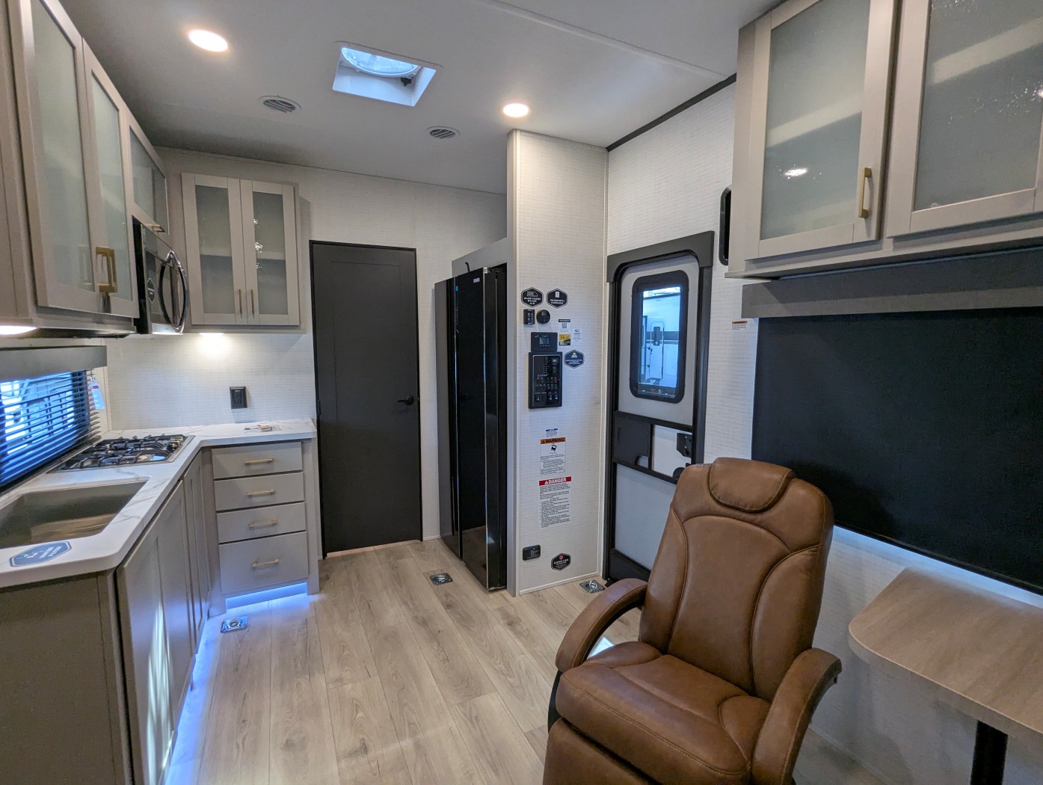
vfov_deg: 78.2
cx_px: 522
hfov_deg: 94.4
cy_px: 392
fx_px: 483
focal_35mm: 16
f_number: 2.2
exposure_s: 1/113
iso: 129
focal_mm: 2.35
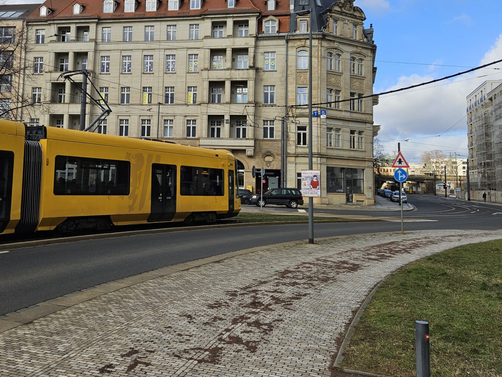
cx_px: 176
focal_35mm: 33
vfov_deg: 42.3
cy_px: 123
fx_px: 479
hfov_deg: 54.4
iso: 32
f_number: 1.8
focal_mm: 5.4
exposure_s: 1/1509
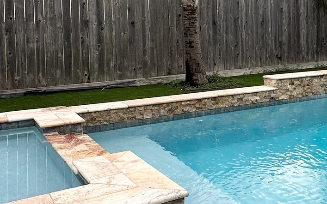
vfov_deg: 29.2
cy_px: 41
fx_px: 383
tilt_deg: -0.6
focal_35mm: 43
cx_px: 207
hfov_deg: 45.8
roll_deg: -0.2
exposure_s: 1/290
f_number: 2.2
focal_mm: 2.22
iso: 40
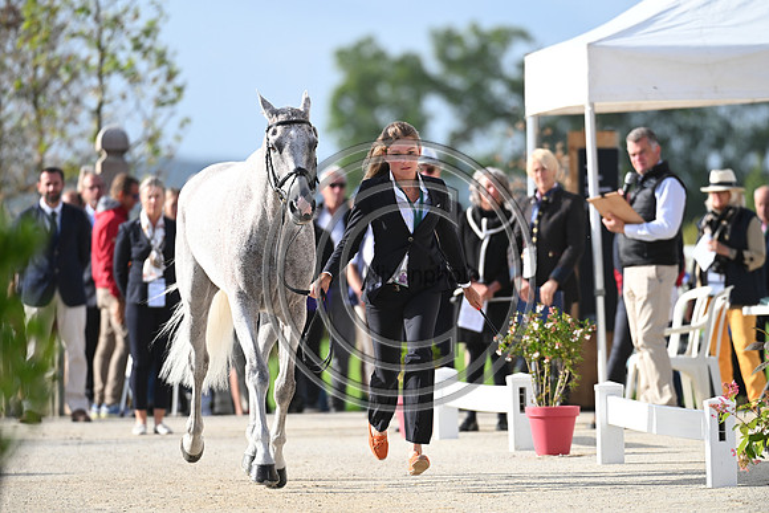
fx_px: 8546
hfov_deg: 5.2
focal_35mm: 400
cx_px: 384
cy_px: 256
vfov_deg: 3.4
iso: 560
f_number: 5
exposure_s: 1/1600
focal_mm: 400
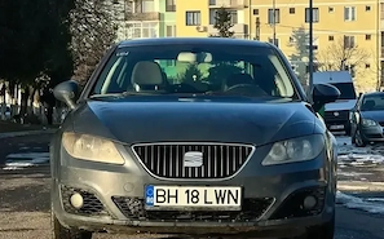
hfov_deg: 19.0
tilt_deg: -2.2
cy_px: 173
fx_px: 1150
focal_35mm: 110
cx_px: 191
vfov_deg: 11.8
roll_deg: +0.0
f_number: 2.8
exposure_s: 1/475
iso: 32
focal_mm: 9
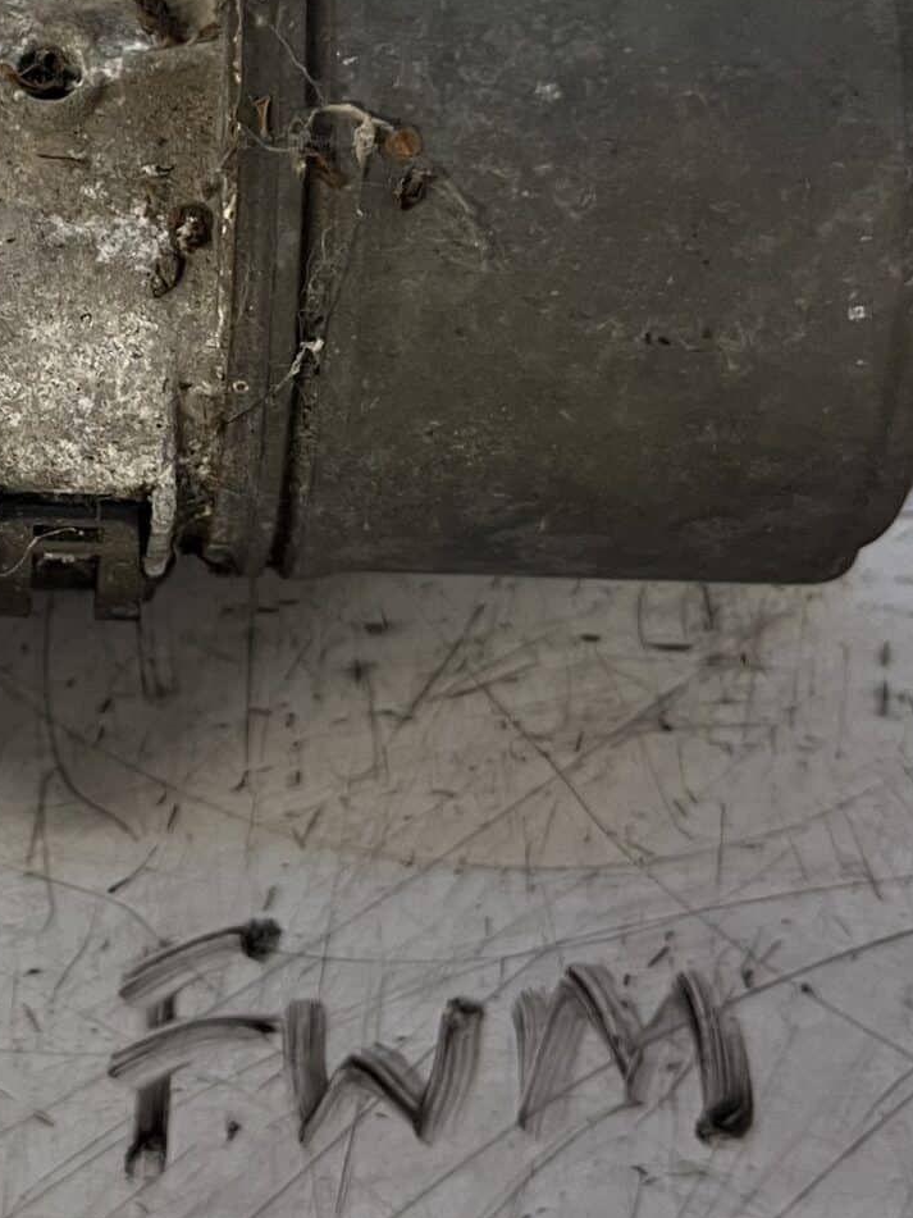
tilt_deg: -65.8
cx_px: -18
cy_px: 434
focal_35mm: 70
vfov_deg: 27.7
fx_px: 2462
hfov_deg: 20.3
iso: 125
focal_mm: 5.1
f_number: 1.6
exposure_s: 1/50
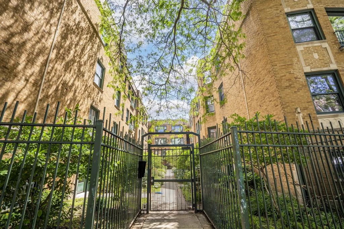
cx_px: 172
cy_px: 114
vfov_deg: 73.8
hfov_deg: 96.7
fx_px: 153
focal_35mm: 16
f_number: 10
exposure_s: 1/25
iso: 100
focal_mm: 16
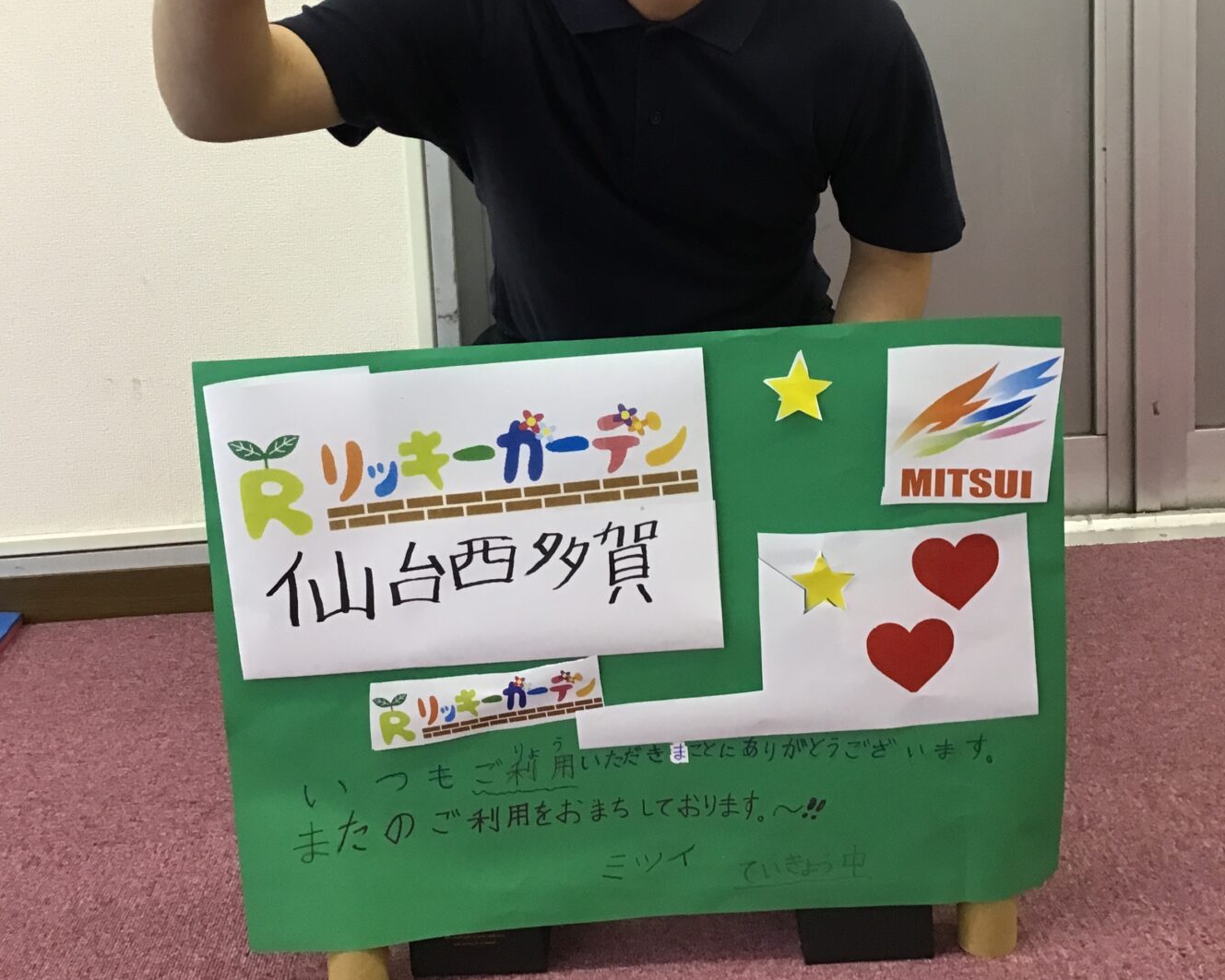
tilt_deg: -8.5
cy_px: 244
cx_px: 607
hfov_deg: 44.8
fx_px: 1487
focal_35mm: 41
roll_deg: +3.0
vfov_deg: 35.7
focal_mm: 3.3
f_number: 2.4
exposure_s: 1/33
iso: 160
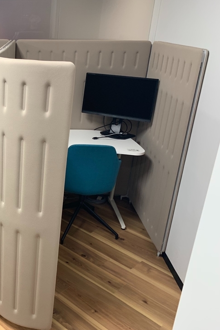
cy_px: 166
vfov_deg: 50.7
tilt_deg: -19.5
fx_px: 348
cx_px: -5
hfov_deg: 32.0
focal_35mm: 38
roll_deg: -1.9
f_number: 1.8
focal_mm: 4.25
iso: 64
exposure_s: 1/50
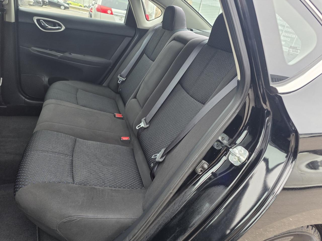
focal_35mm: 23
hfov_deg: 73.9
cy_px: 120
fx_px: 214
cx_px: 161
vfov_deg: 58.9
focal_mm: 6.25
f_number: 1.7
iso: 64
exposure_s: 1/180
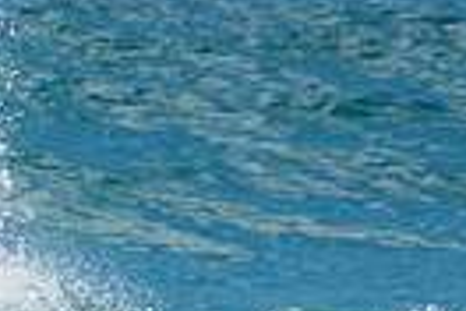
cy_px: 366
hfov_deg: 0.8
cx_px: -335
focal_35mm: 2635
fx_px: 34106
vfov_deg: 0.5
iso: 180
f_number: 5.6
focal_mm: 400
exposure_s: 1/1250
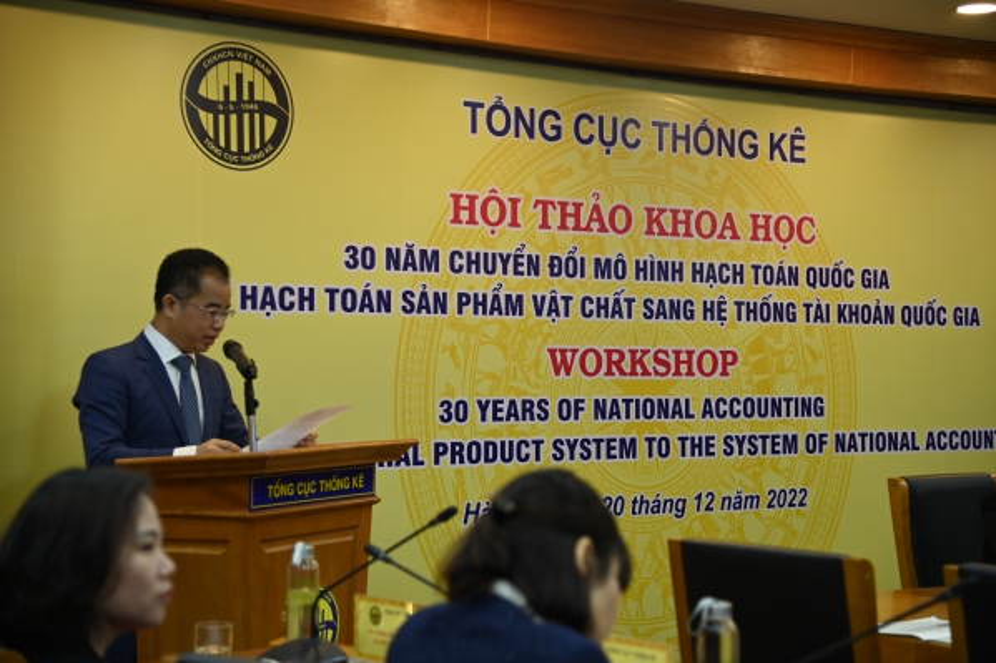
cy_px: 332
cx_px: 498
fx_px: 2074
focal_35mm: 75
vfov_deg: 18.2
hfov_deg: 27.0
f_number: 4
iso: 1000
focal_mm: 75
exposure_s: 1/100
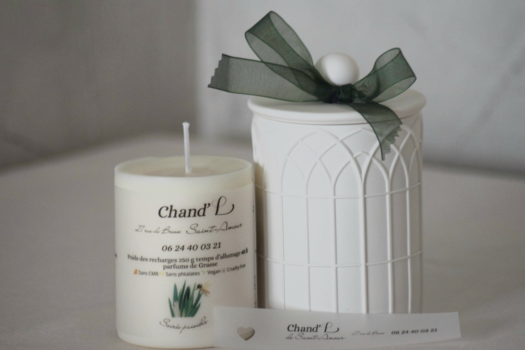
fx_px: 6562
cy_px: 175
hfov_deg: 4.6
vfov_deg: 3.1
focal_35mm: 450
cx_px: 262
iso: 640
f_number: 5.6
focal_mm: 300
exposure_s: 1/125
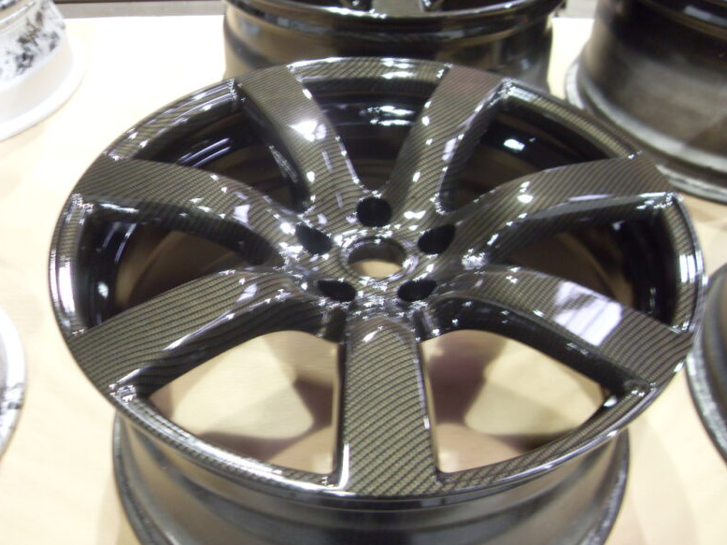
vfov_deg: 39.6
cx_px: 369
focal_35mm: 36
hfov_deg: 51.4
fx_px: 756
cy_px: 276
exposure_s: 1/8
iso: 200
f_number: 2.8
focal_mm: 6.3
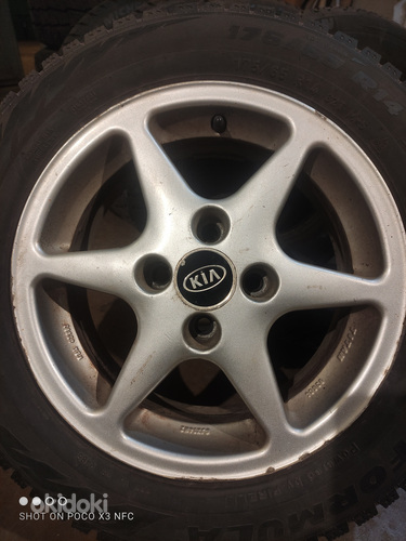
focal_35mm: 25
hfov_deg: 54.9
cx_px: 203
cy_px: 270
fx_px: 391
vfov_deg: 69.4
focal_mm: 5.43
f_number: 1.89
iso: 848
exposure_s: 1/33
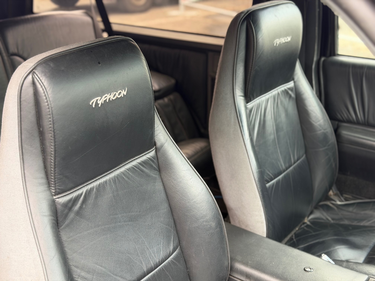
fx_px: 520
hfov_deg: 39.7
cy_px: 140
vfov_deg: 30.3
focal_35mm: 48
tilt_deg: -23.0
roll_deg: +1.1
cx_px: 188
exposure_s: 1/132
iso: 64
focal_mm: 6.76
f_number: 1.78
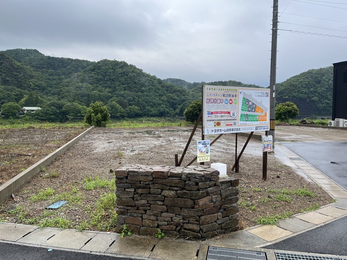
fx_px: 261
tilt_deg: -7.5
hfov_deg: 67.3
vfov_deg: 53.1
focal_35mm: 26
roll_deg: -2.7
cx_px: 174
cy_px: 130
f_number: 1.6
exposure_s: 1/2410
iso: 50
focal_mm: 5.1
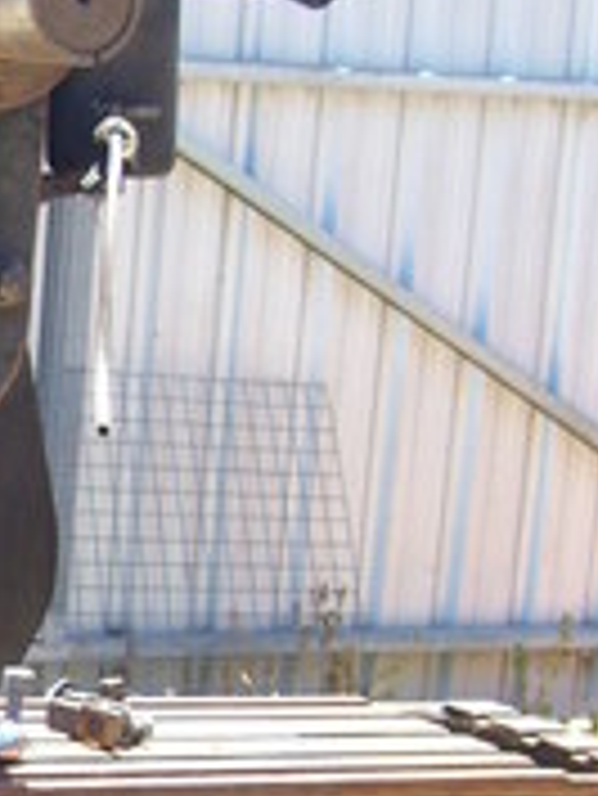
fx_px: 2876
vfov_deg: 15.5
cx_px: -234
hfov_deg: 11.5
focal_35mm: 125
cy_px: 751
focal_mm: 6
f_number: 2.7
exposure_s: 1/250
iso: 80
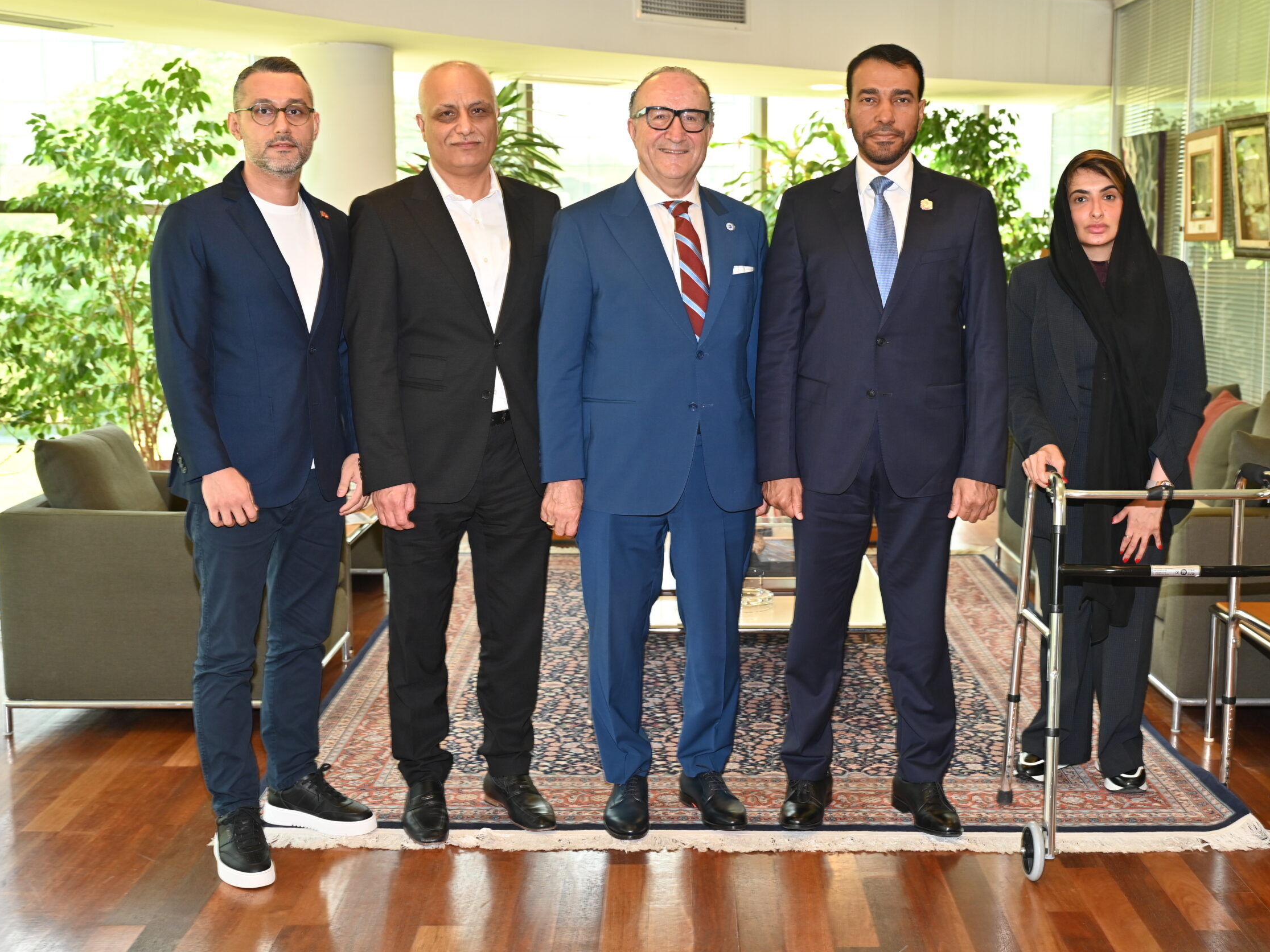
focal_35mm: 43
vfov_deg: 33.6
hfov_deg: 43.8
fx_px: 1578
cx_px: 687
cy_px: 481
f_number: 4
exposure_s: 1/60
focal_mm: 39
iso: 560
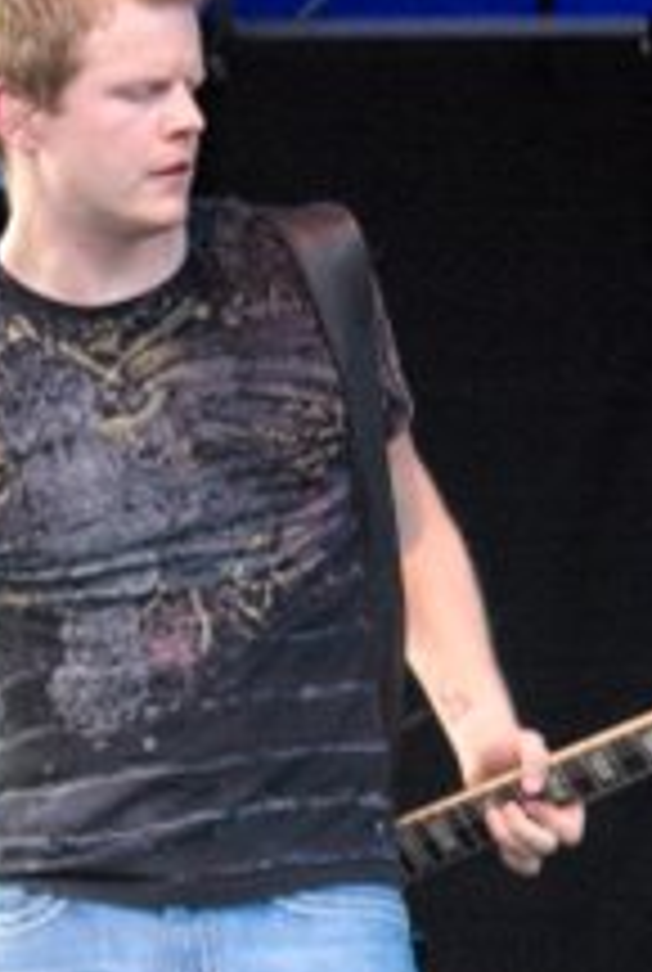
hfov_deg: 5.5
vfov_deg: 8.2
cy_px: 752
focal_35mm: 250
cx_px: 441
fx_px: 6762
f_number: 4.5
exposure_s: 1/45
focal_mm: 75
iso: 1600
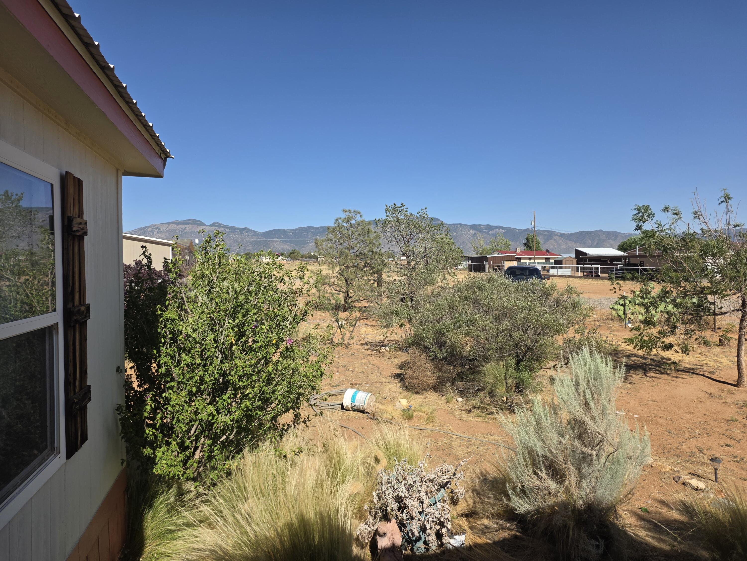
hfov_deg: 73.9
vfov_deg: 58.9
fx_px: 496
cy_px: 280
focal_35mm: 23
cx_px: 374
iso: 80
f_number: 1.7
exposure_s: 1/7061
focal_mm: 6.25
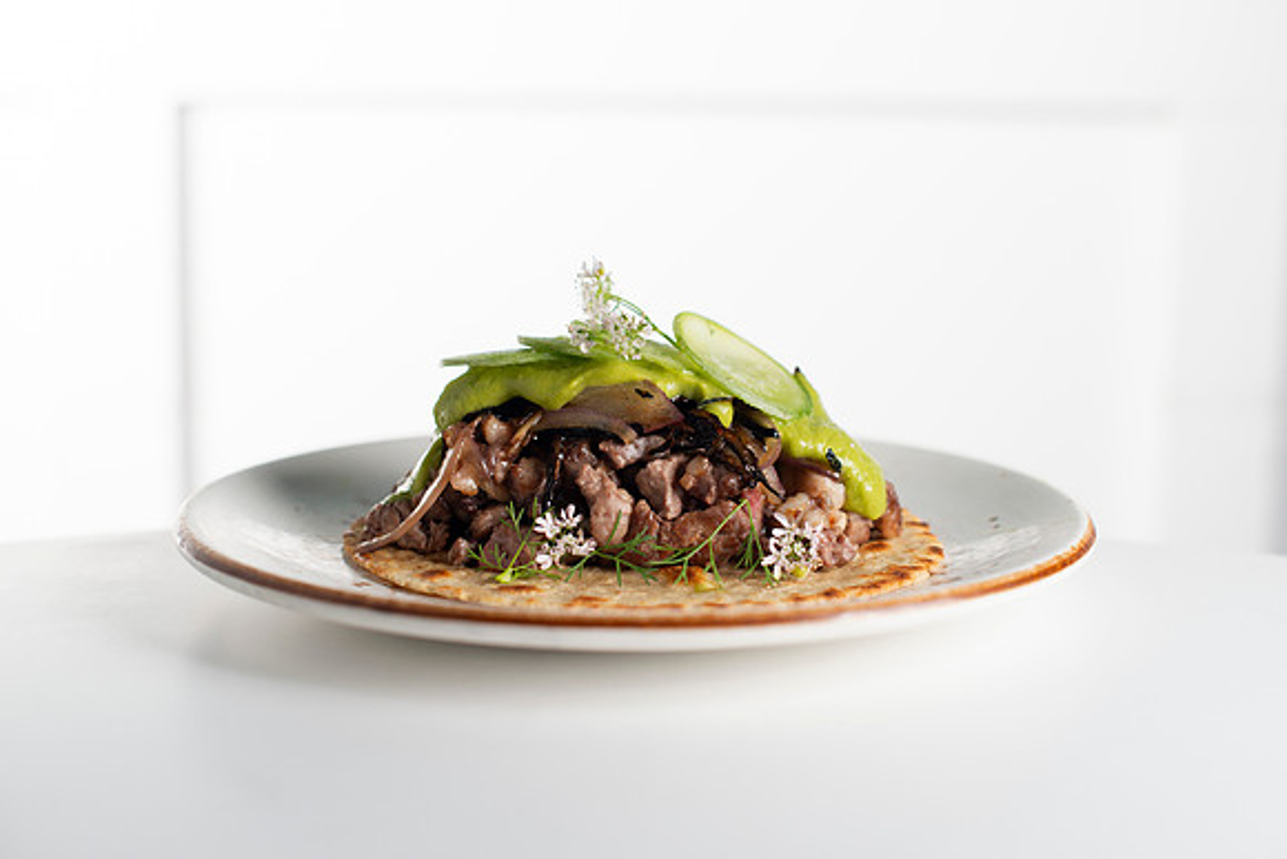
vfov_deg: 26.5
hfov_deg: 38.9
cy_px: 429
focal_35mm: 51
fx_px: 1825
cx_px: 654
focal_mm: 50
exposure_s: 1/200
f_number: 4
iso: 200
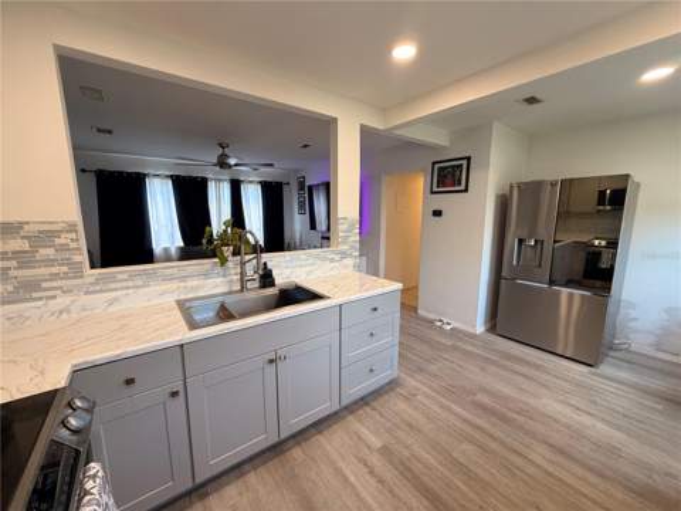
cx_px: 340
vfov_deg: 85.7
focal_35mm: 14
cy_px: 256
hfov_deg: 102.1
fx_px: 275
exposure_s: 1/120
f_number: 2.2
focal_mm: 2.22
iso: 250
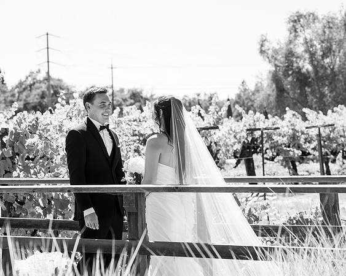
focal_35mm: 85
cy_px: 124
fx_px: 866
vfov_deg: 18.1
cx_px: 115
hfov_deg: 22.5
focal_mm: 67
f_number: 4
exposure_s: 1/500
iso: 200
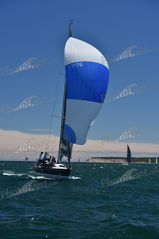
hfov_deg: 17.5
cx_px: 80
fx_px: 516
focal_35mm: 78
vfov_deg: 26.0
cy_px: 120
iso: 250
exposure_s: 1/800
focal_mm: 78
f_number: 7.1
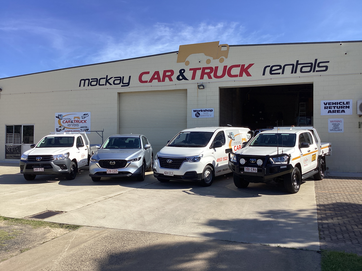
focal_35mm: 31
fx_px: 324
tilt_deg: +2.1
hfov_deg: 58.4
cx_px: 181
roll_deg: +1.1
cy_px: 136
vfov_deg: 45.4
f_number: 2.4
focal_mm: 3.3
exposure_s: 1/1314
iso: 25
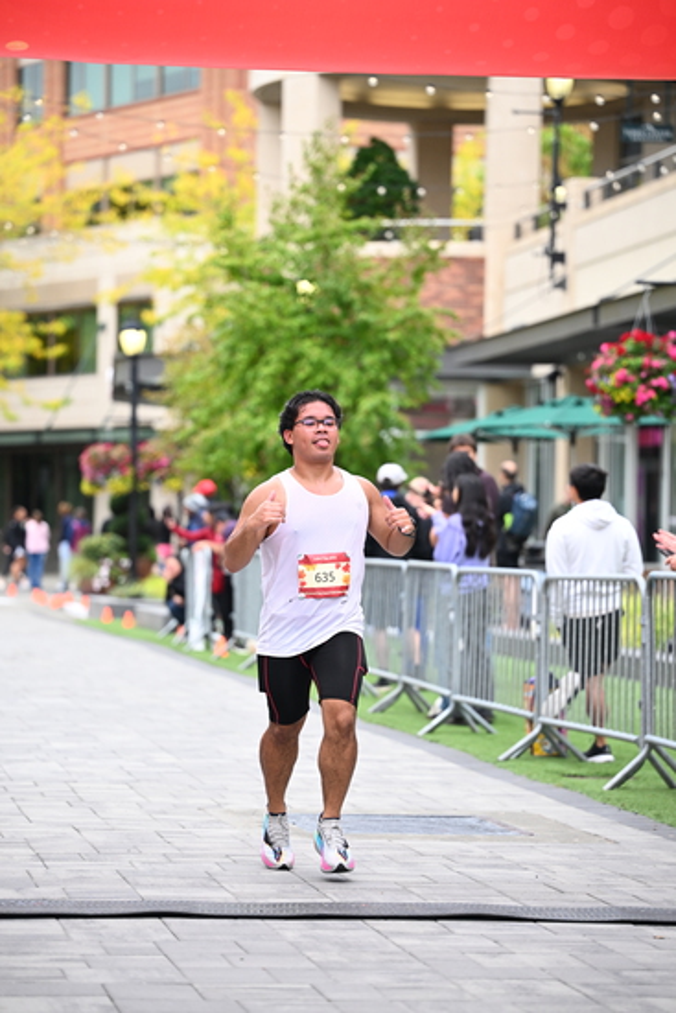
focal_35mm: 115
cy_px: 506
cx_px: 338
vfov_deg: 17.8
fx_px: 3237
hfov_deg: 11.9
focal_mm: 115
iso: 800
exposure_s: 1/1600
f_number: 2.8
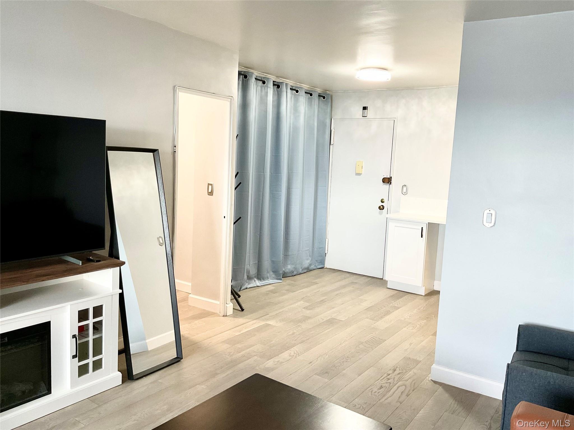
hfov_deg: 61.7
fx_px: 481
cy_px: 215
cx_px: 287
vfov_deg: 48.2
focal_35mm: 29
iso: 64
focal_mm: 3
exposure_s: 1/60
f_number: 1.8
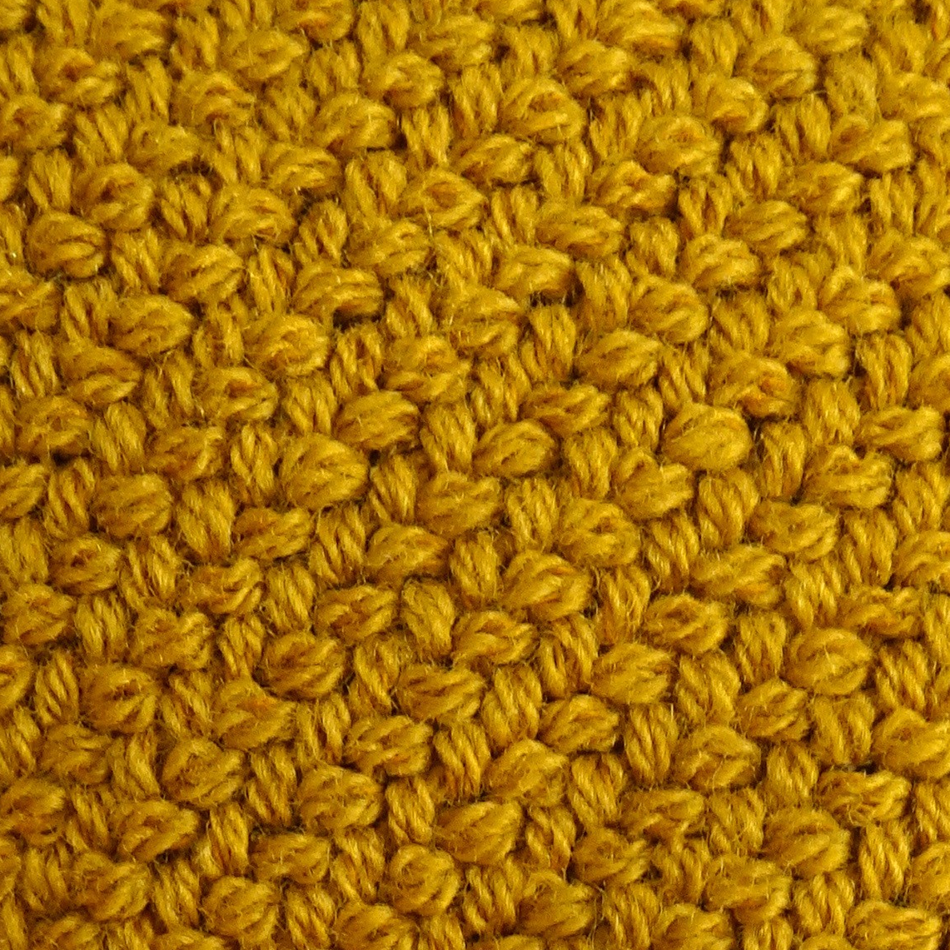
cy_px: 1490
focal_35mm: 91
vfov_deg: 17.0
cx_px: 699
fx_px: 2825
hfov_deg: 19.0
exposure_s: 1/60
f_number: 3.5
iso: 80
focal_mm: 4.1
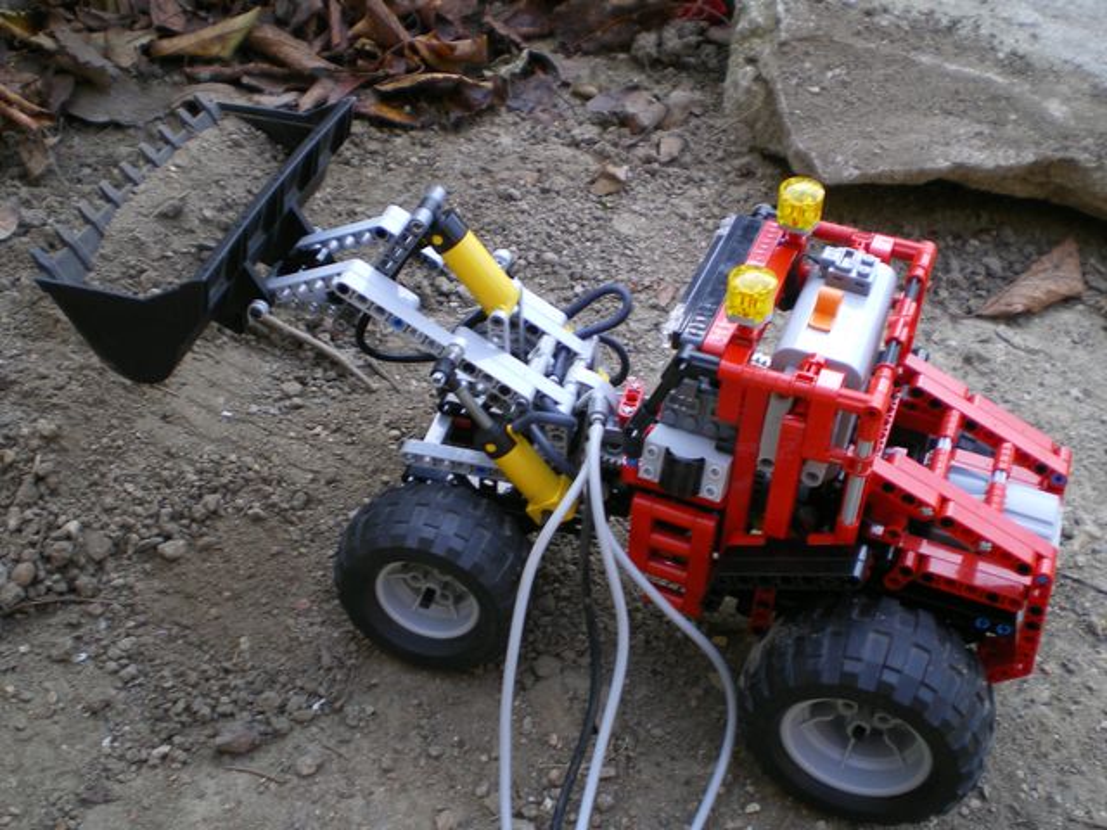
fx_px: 1215
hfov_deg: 49.0
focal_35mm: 38
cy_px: 415
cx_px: 554
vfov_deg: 37.7
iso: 64
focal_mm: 6.3
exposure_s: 1/60
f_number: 3.1
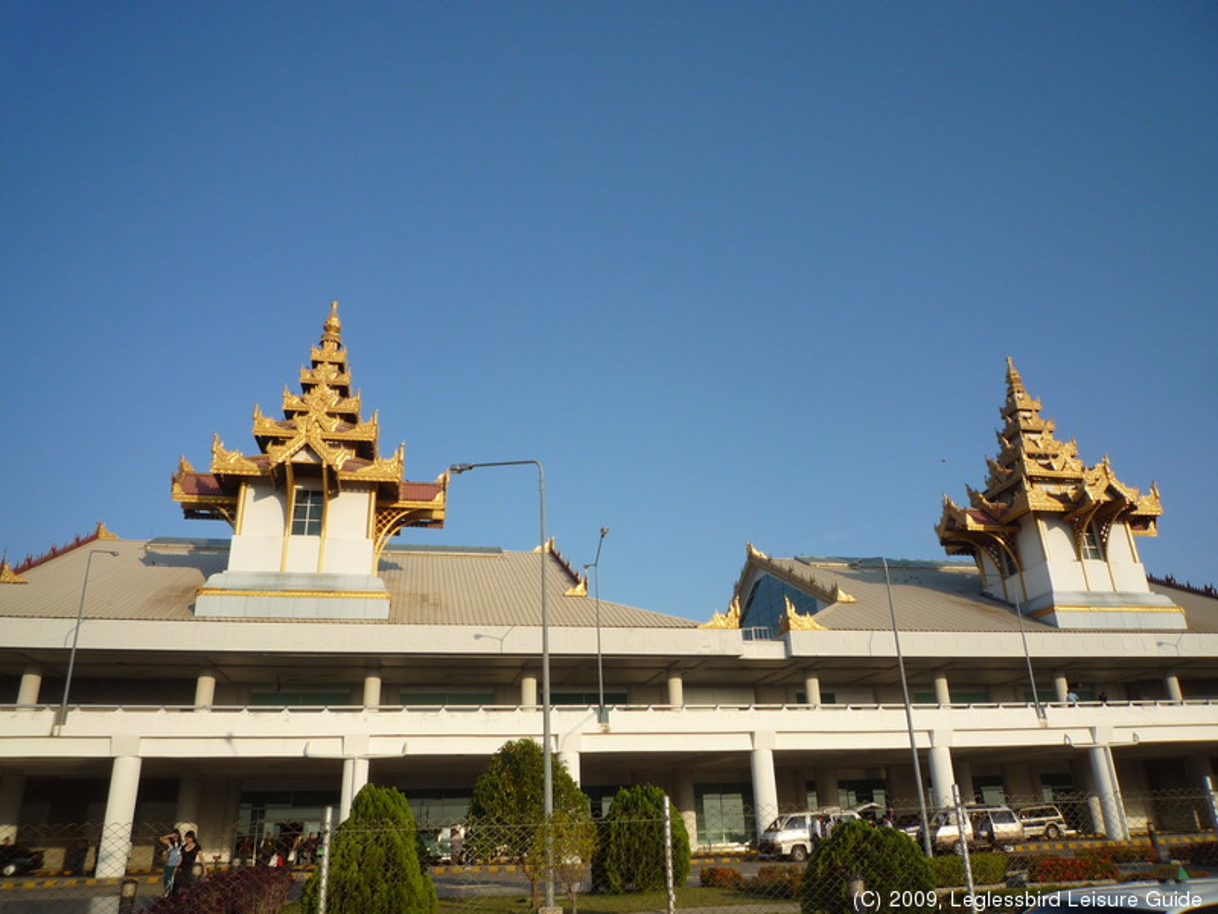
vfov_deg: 54.9
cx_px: 609
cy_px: 457
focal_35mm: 25
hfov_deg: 69.4
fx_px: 880
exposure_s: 1/640
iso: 100
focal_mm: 4.4
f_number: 4
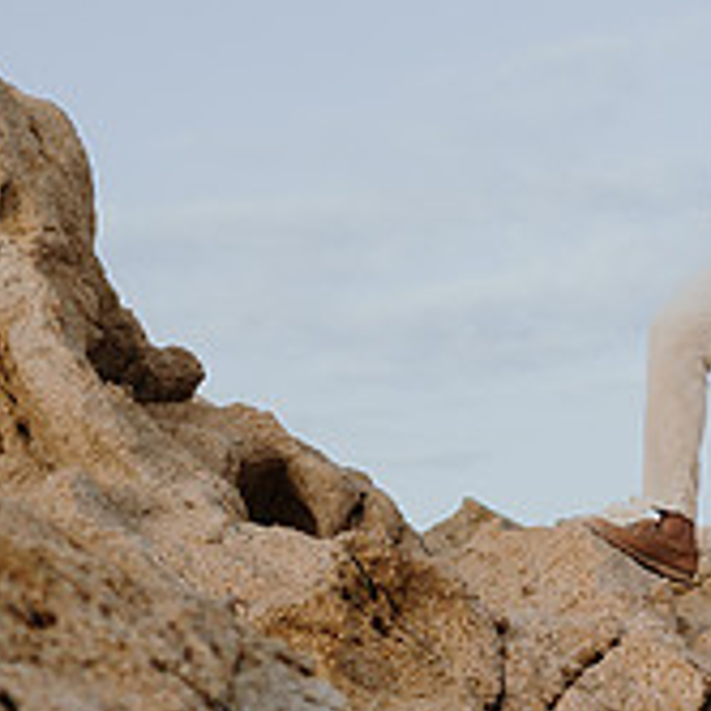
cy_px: 229
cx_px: 775
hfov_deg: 16.0
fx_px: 2463
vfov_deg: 16.4
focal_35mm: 106
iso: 100
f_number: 1.8
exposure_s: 1/3200
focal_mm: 35
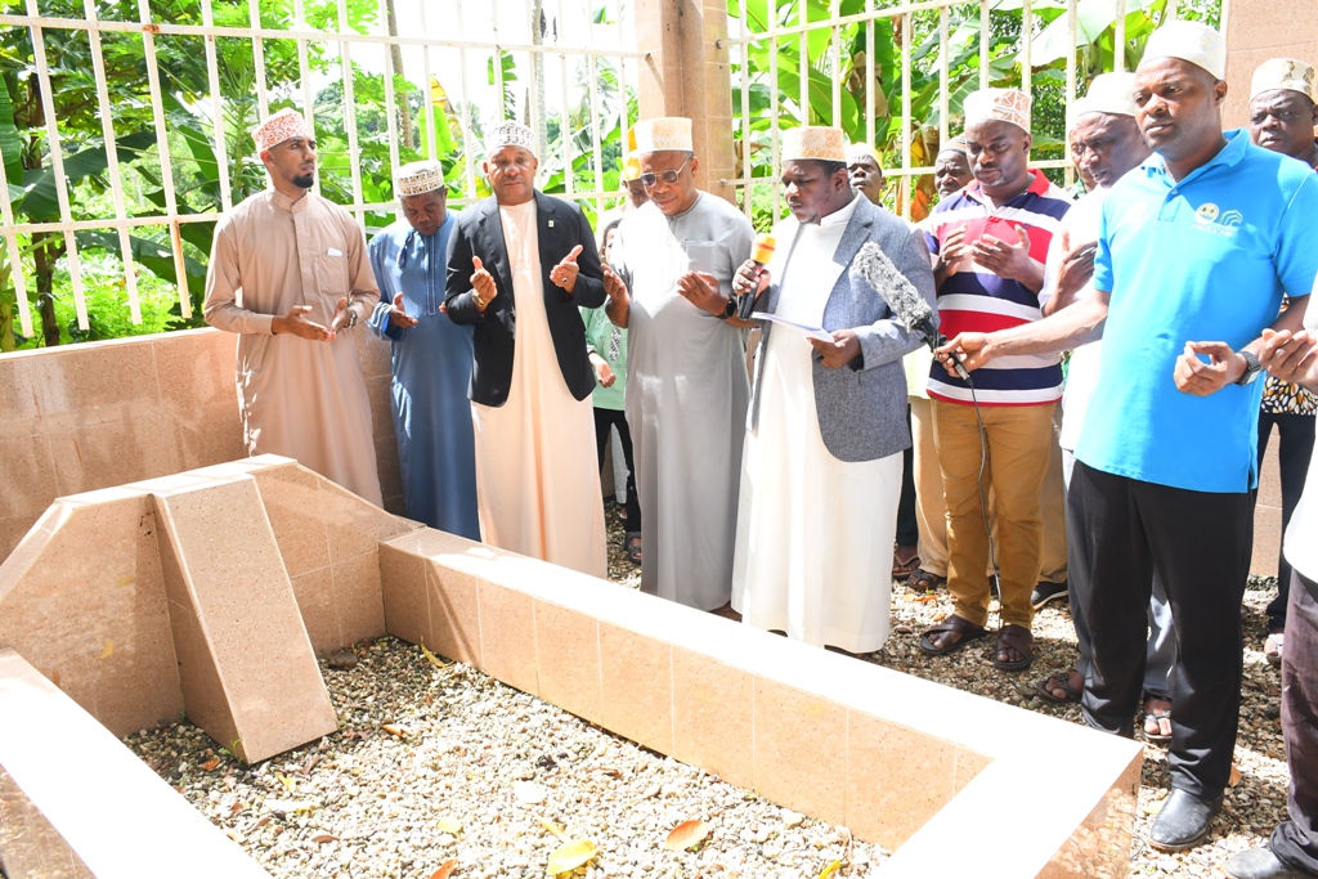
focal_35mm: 27
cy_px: 440
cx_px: 659
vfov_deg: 47.9
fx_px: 989
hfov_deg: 67.4
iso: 800
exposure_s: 1/250
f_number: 10
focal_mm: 18
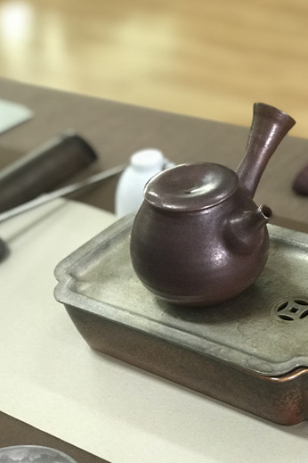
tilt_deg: -31.5
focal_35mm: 80
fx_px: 1027
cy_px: 230
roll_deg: +8.6
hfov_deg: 16.8
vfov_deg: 25.4
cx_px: 275
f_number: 2.8
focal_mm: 6.6
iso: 250
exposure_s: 1/50
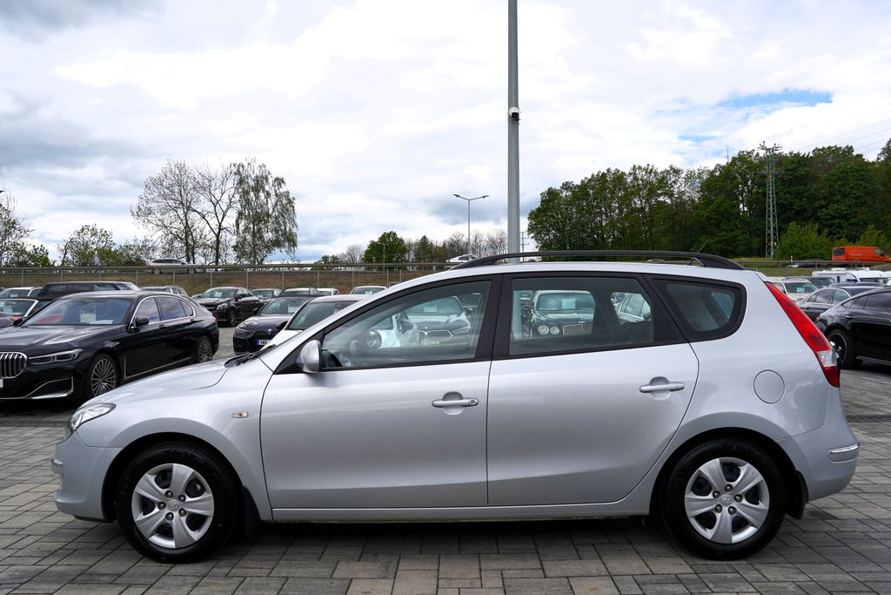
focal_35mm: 24
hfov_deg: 73.7
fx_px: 594
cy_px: 298
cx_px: 446
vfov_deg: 53.1
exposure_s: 1/320
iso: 100
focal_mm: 24
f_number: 8
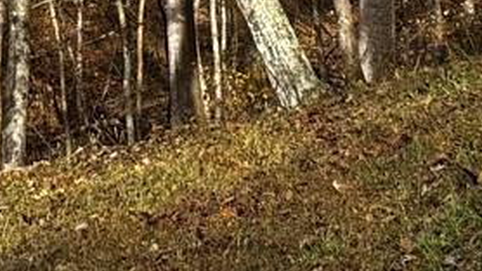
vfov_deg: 5.5
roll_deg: -3.6
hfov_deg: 10.2
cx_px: -16
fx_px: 2670
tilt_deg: +18.4
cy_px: -478
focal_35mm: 209
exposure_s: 1/887
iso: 50
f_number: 1.6
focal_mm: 5.96
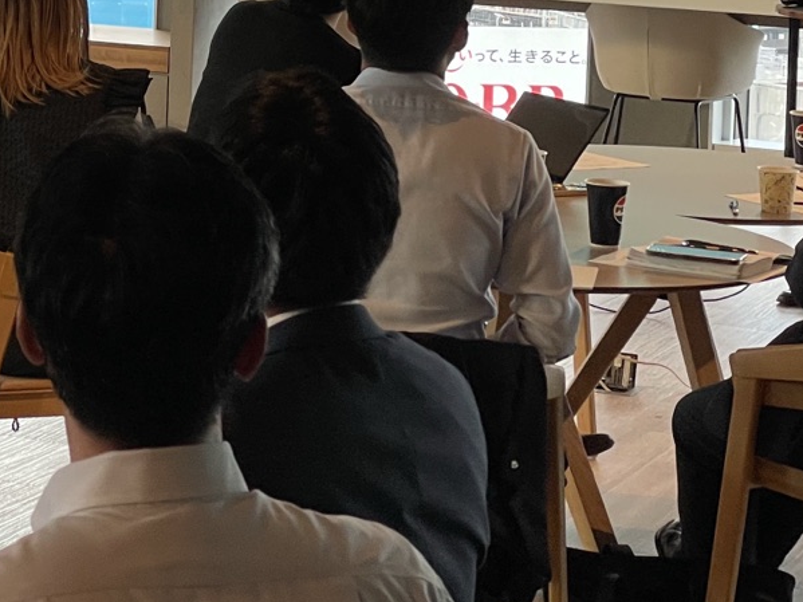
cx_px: -99
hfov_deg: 13.9
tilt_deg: -2.5
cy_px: -123
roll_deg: -1.7
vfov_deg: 10.5
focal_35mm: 139
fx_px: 3224
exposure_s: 1/99
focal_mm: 6
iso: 64
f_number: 2
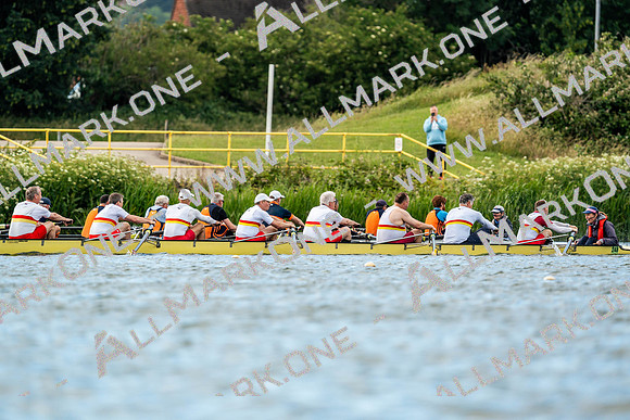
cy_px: 210
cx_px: 315
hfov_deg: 4.4
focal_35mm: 470
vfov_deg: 2.9
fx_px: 8227
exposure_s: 1/2000
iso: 640
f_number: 6.3
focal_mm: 470
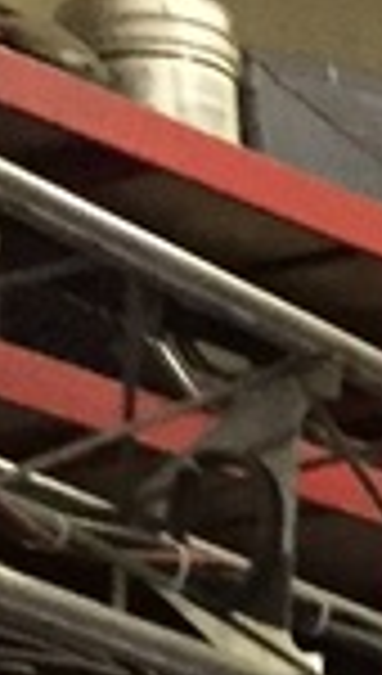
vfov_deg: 9.1
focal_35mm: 215
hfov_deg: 4.8
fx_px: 3850
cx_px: 1856
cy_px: 1562
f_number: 2.2
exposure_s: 1/15
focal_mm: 4.15
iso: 320
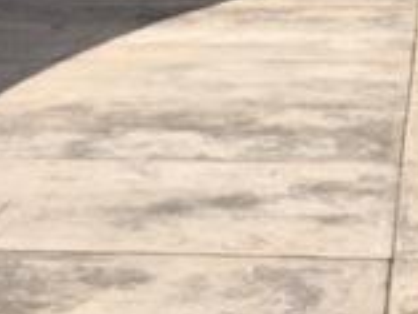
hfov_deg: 16.6
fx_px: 1426
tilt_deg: +0.3
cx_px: 285
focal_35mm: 118
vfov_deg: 11.9
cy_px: -184
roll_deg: +0.4
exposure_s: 1/3968
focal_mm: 4.15
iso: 32
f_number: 2.2
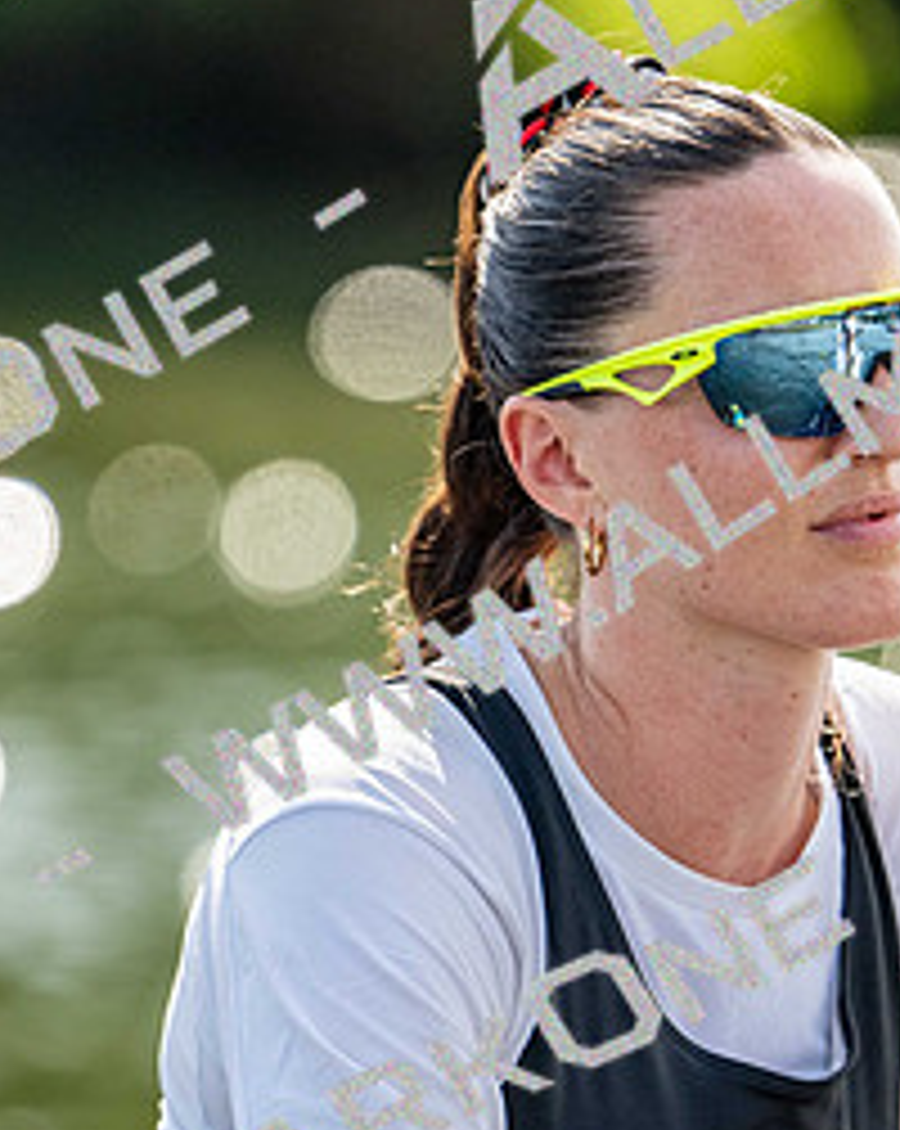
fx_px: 29005
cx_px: 720
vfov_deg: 2.2
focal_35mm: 869
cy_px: 844
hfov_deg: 1.8
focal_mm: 400
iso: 1000
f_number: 4.5
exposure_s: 1/2500
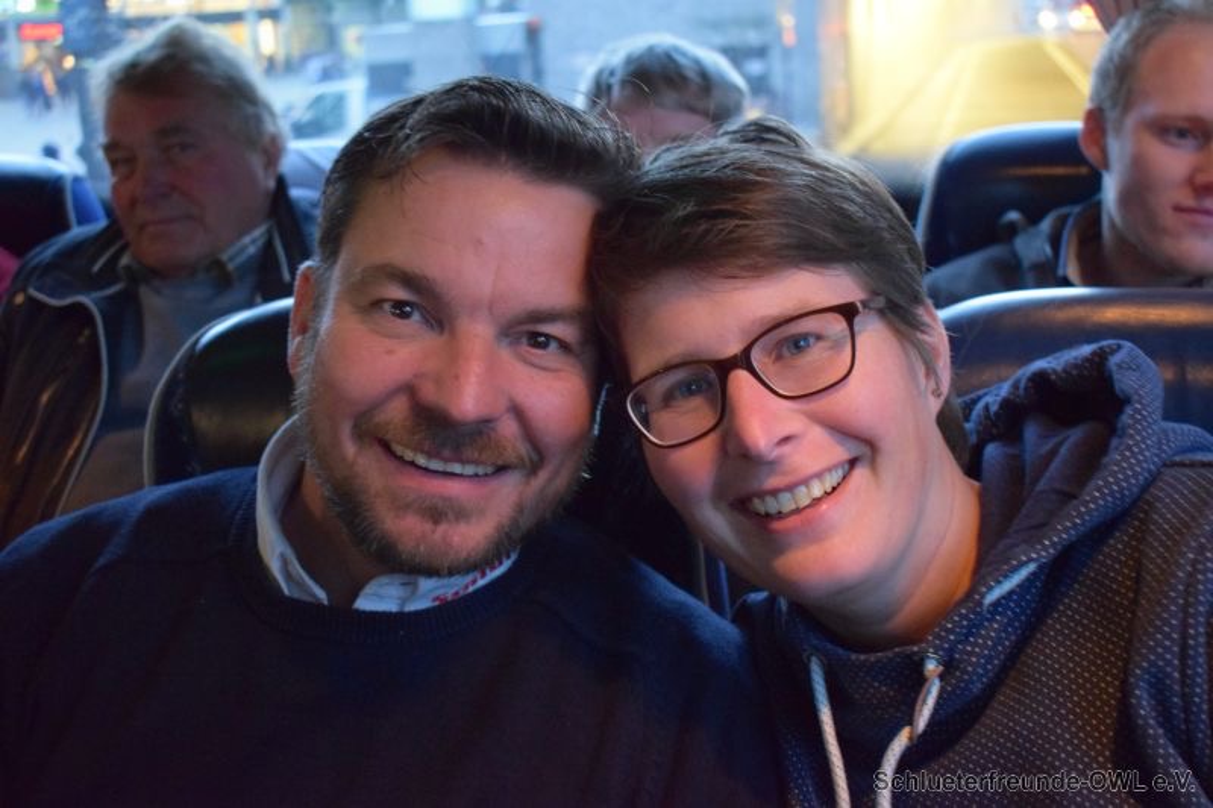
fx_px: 1566
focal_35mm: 46
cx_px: 606
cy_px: 404
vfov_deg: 28.9
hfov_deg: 42.3
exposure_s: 1/15
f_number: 4.2
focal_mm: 31
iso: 6400
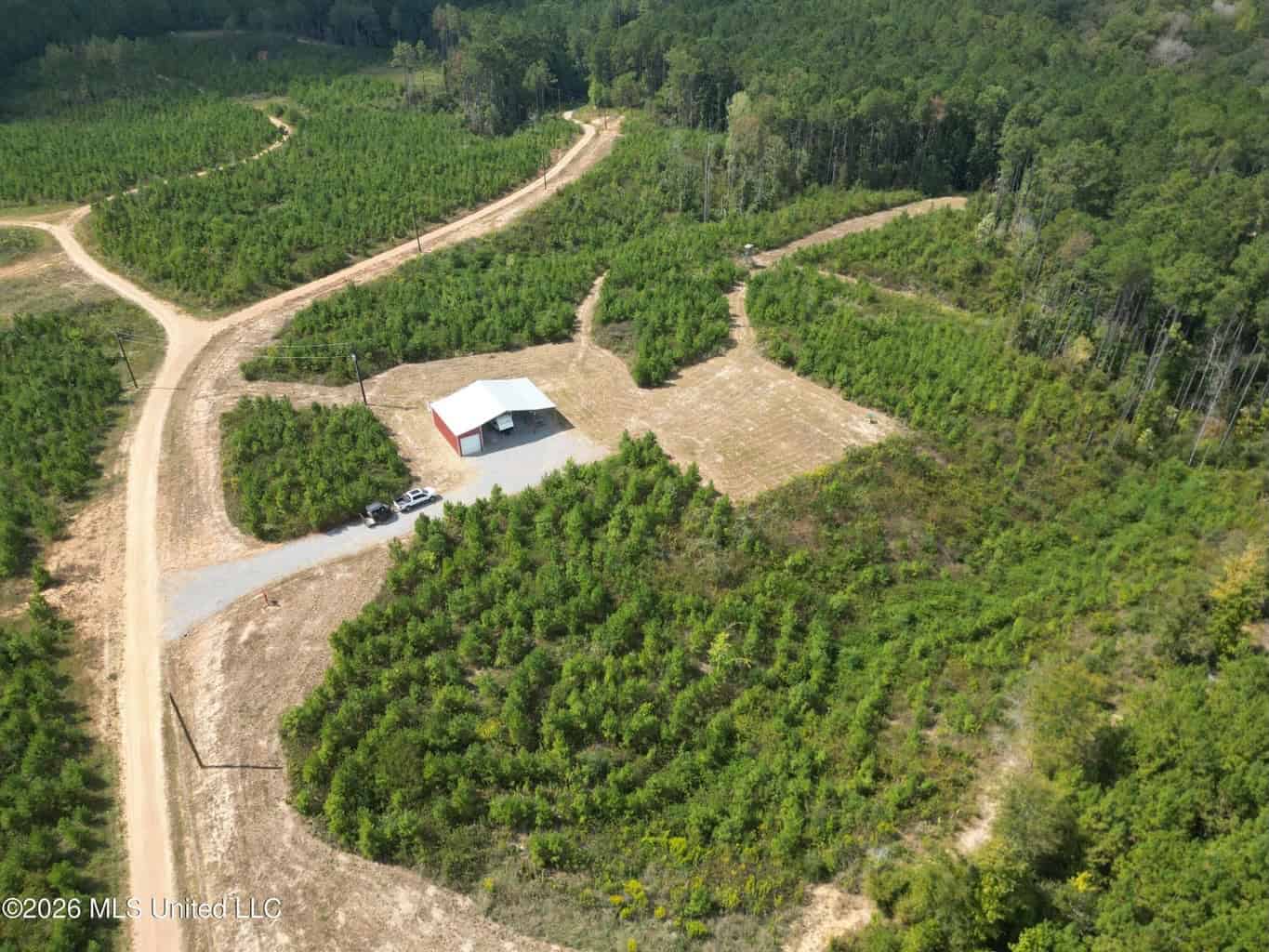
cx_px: 634
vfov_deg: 56.8
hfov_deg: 71.6
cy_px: 476
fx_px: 880
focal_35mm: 24
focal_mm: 6.7
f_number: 1.7
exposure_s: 1/1600
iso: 120
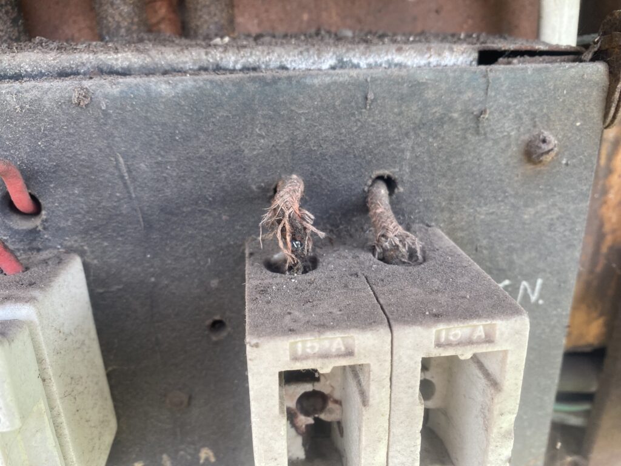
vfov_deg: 54.9
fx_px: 448
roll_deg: +1.1
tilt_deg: -21.7
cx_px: 310
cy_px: 233
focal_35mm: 25
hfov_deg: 69.4
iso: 80
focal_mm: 4.25
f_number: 1.8
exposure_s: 1/121
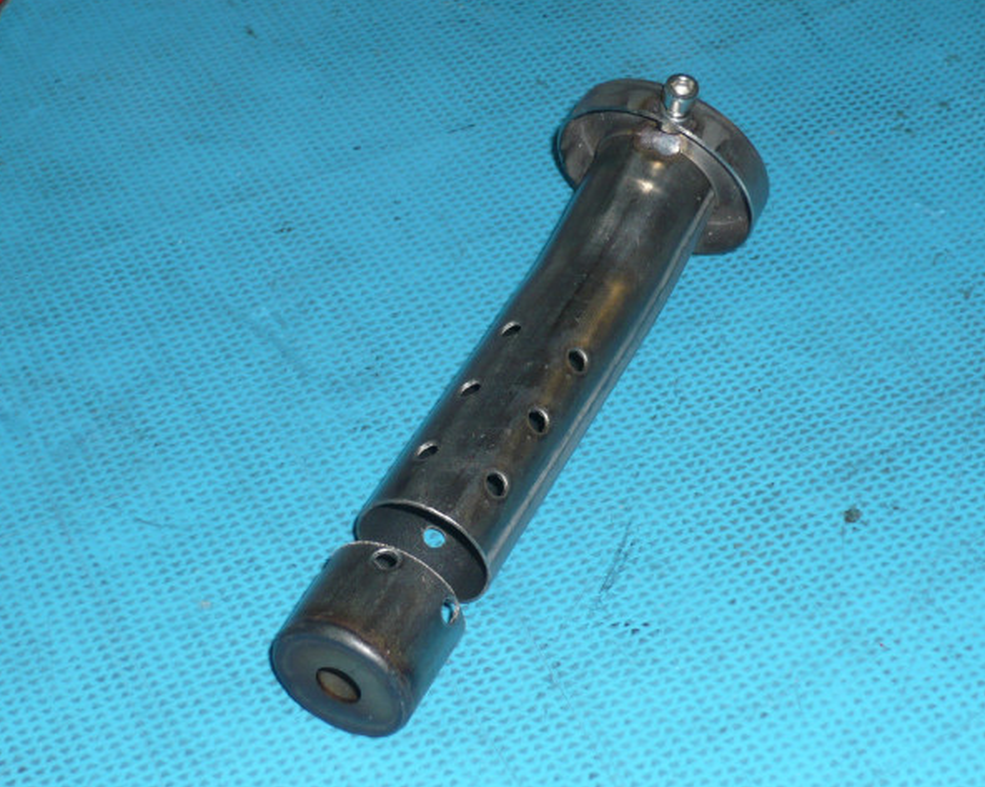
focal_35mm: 76
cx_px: 507
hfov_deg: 25.1
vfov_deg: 20.2
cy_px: 389
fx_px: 2214
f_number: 3.7
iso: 100
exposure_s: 1/30
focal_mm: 7.9
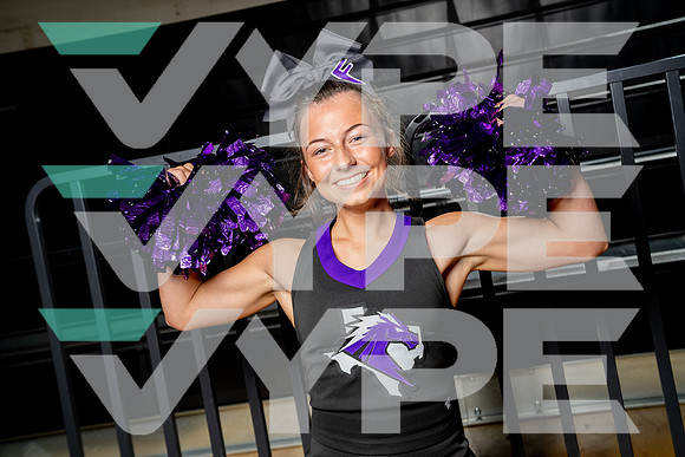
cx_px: 342
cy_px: 228
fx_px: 1009
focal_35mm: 53
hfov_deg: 37.5
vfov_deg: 25.5
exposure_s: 1/250
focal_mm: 53
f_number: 5.6
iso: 100
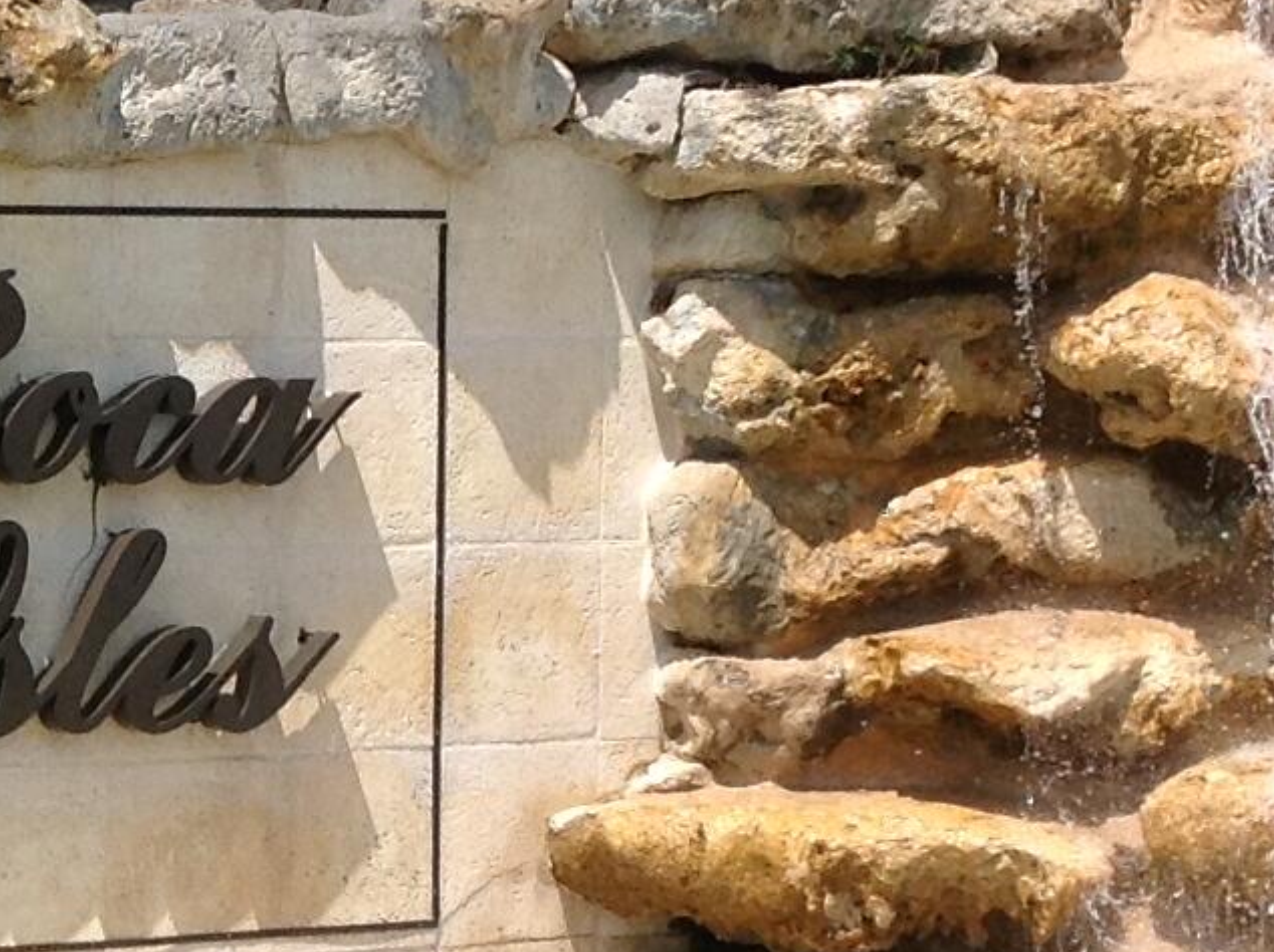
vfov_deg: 10.3
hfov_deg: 13.5
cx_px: -137
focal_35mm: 143
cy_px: 799
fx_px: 5257
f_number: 2.4
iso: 50
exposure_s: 1/2160
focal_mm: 4.28
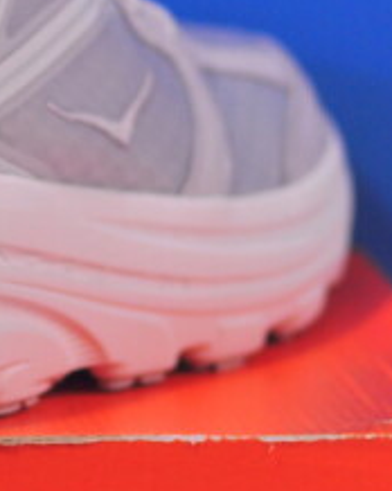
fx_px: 3747
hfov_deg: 5.9
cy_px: -55
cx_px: -259
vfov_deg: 7.5
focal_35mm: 258
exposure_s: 1/320
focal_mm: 50
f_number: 2.8
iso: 250
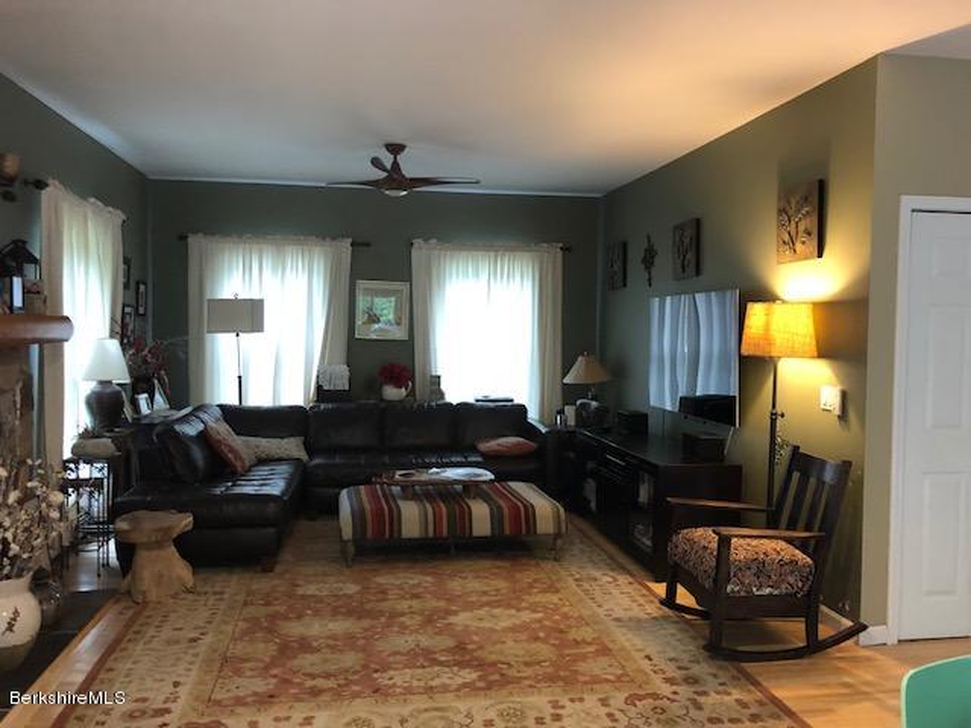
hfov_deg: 63.4
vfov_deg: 49.7
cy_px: 364
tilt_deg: +1.1
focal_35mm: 28
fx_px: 785
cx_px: 486
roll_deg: +0.5
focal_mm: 3.99
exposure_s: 1/15
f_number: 1.8
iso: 80
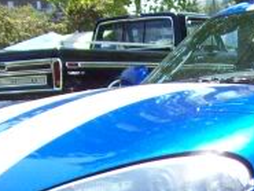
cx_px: 249
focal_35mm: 124
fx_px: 910
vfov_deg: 11.5
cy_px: 281
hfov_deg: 15.6
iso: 80
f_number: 2.7
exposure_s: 1/397
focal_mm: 6
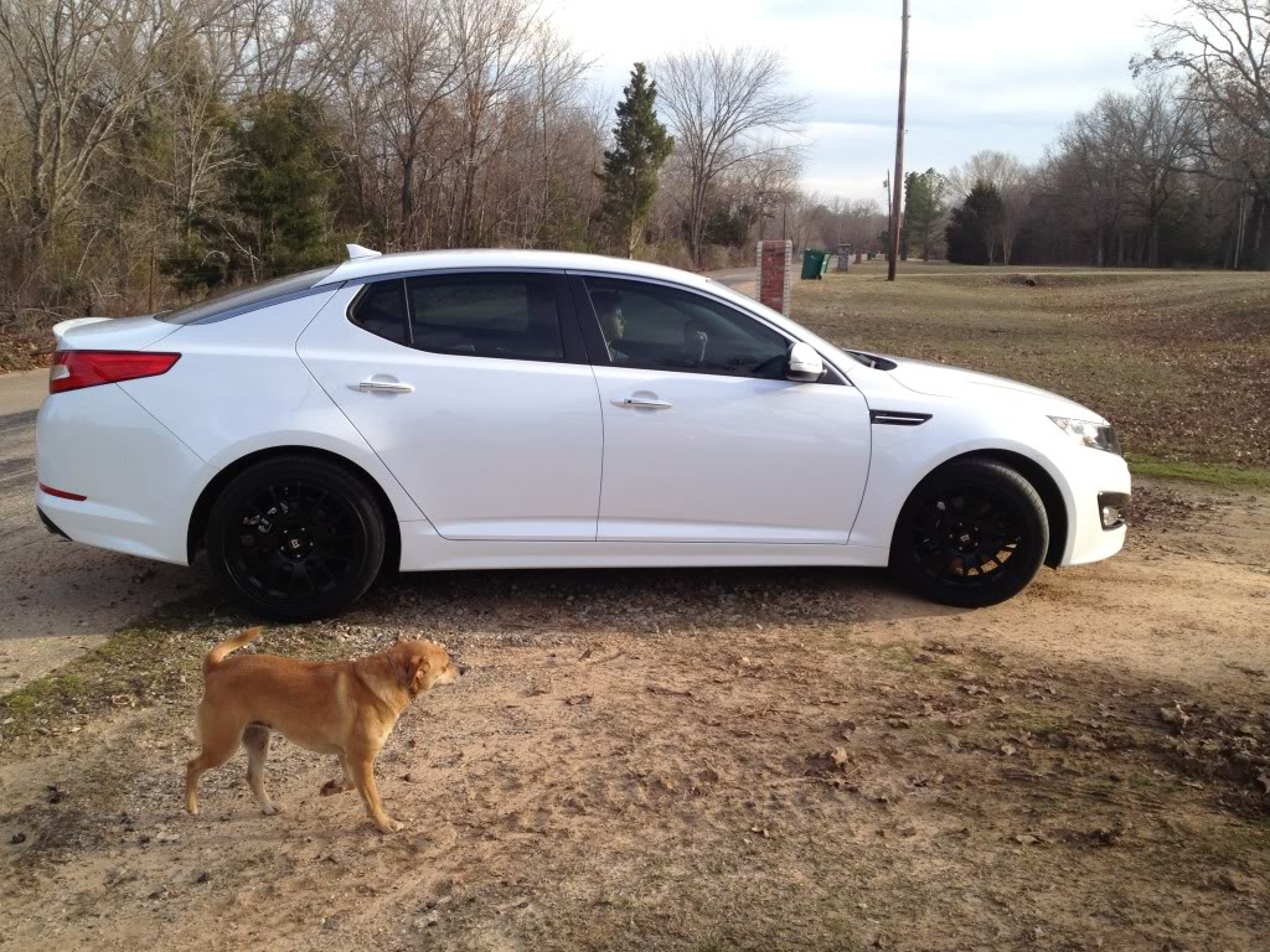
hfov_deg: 52.6
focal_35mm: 35
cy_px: 476
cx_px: 635
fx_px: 1284
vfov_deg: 40.7
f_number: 2.4
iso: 64
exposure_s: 1/546
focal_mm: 4.3
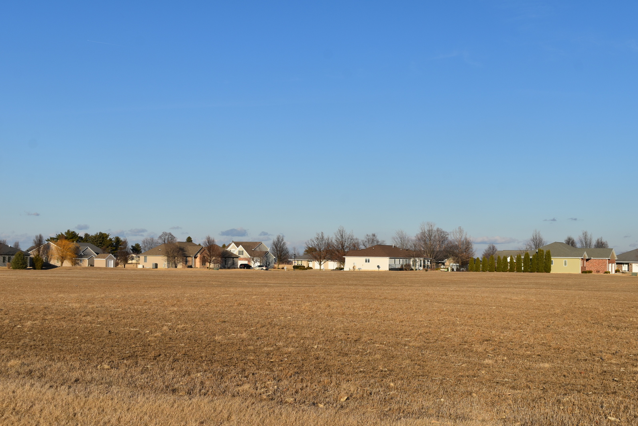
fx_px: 948
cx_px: 318
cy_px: 212
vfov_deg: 25.3
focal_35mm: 54
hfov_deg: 37.2
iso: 100
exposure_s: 1/320
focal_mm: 35
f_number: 9
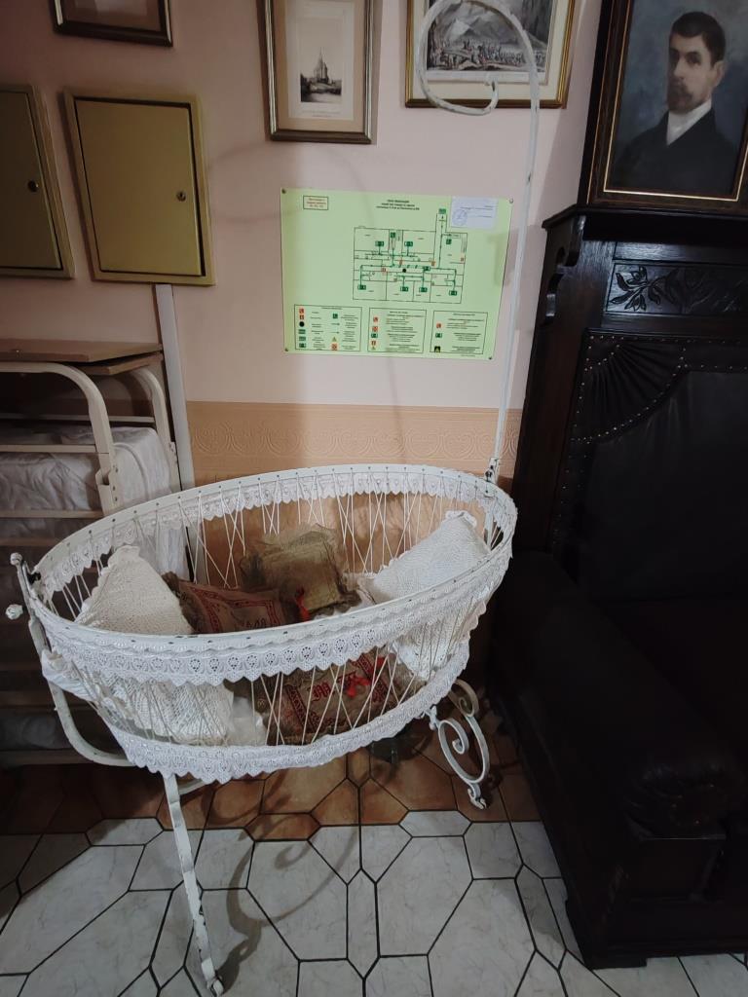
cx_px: 374
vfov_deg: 94.5
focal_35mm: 16
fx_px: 461
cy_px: 498
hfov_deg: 78.1
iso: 1250
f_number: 2.2
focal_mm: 1.96
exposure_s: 1/20
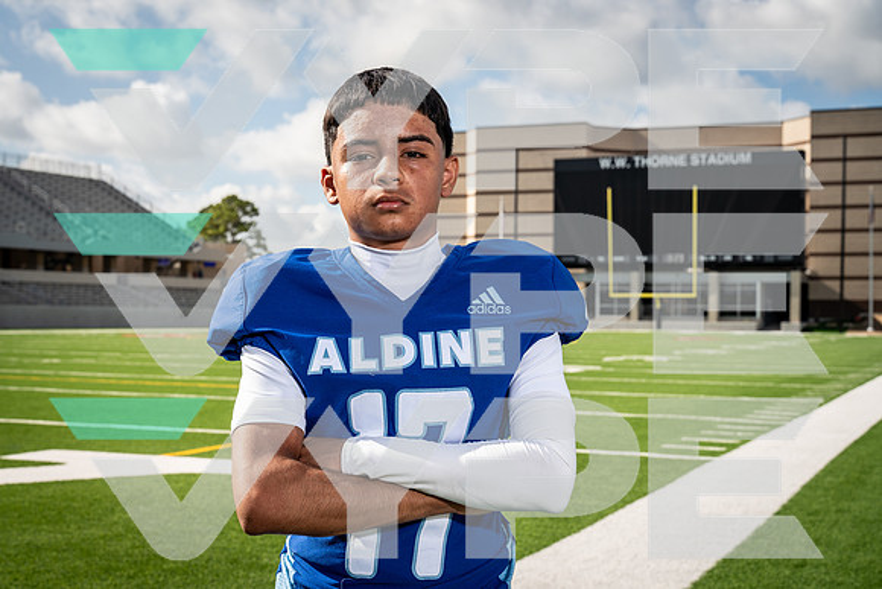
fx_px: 1299
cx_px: 441
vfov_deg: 25.5
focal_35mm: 53
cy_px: 294
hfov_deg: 37.5
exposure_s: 1/250
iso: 125
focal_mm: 53
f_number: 8
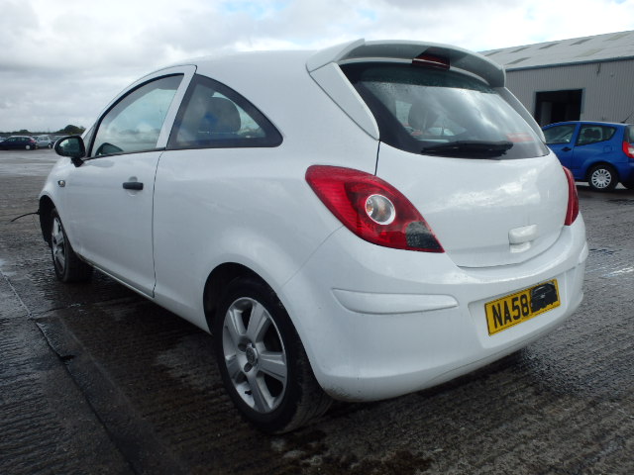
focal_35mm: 28
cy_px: 238
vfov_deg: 49.7
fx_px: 513
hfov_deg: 63.4
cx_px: 317
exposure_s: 1/500
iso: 125
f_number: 3.9
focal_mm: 5
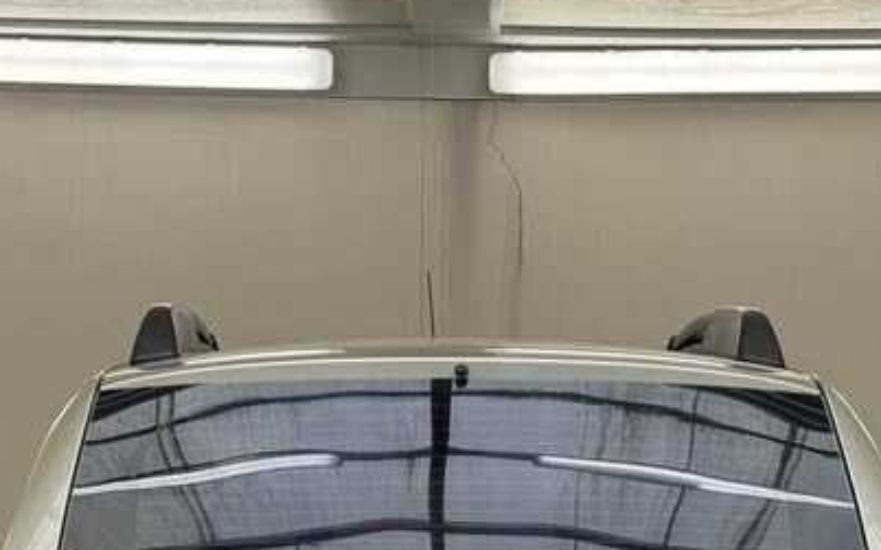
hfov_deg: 18.3
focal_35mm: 114
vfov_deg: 11.2
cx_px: 438
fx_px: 2736
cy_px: 724
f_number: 1.78
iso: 64
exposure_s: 1/394
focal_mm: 6.76
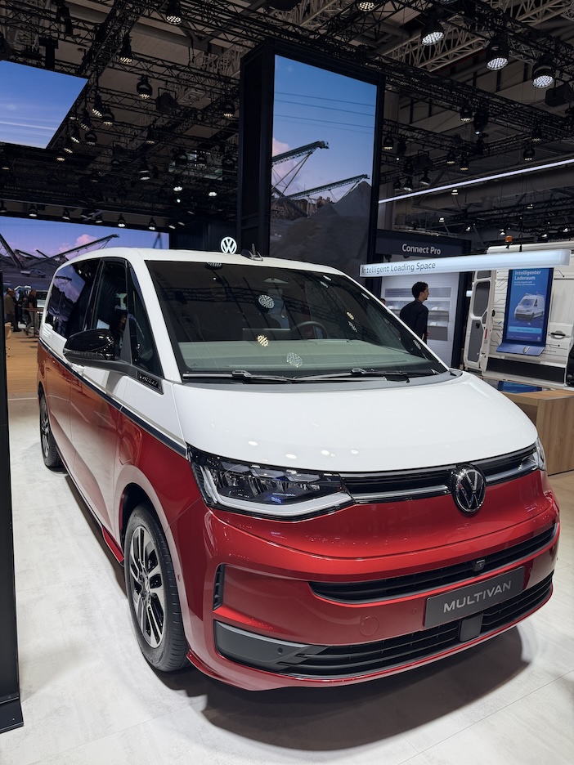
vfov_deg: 71.6
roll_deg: -2.8
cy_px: 382
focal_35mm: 24
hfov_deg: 56.8
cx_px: 287
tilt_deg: -8.2
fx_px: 531
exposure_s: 1/501
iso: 100
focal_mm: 6.76
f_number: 1.78
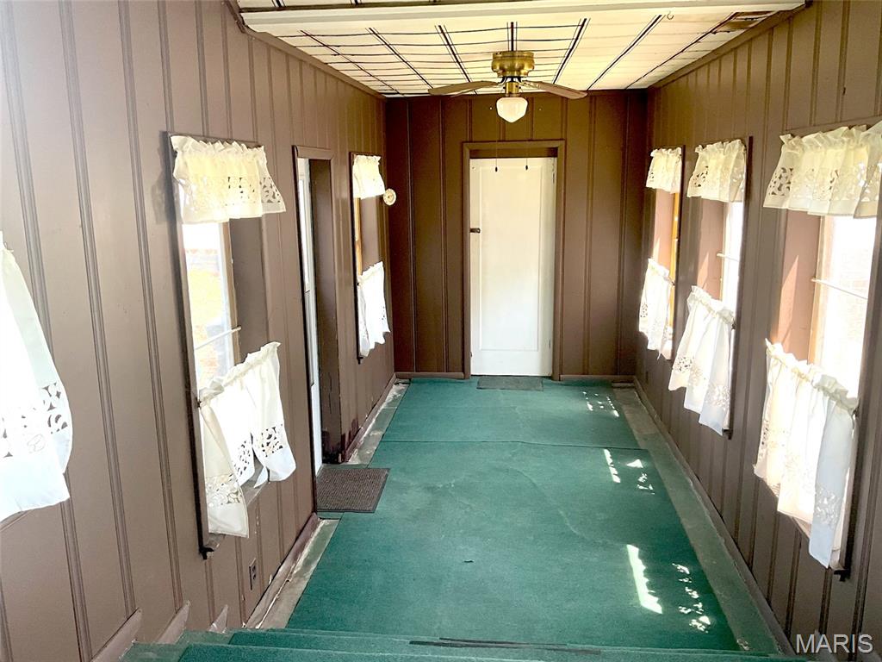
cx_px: 441
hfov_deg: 61.7
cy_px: 331
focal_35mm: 29
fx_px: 739
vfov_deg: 48.2
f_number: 1.8
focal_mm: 3
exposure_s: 1/93
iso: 64
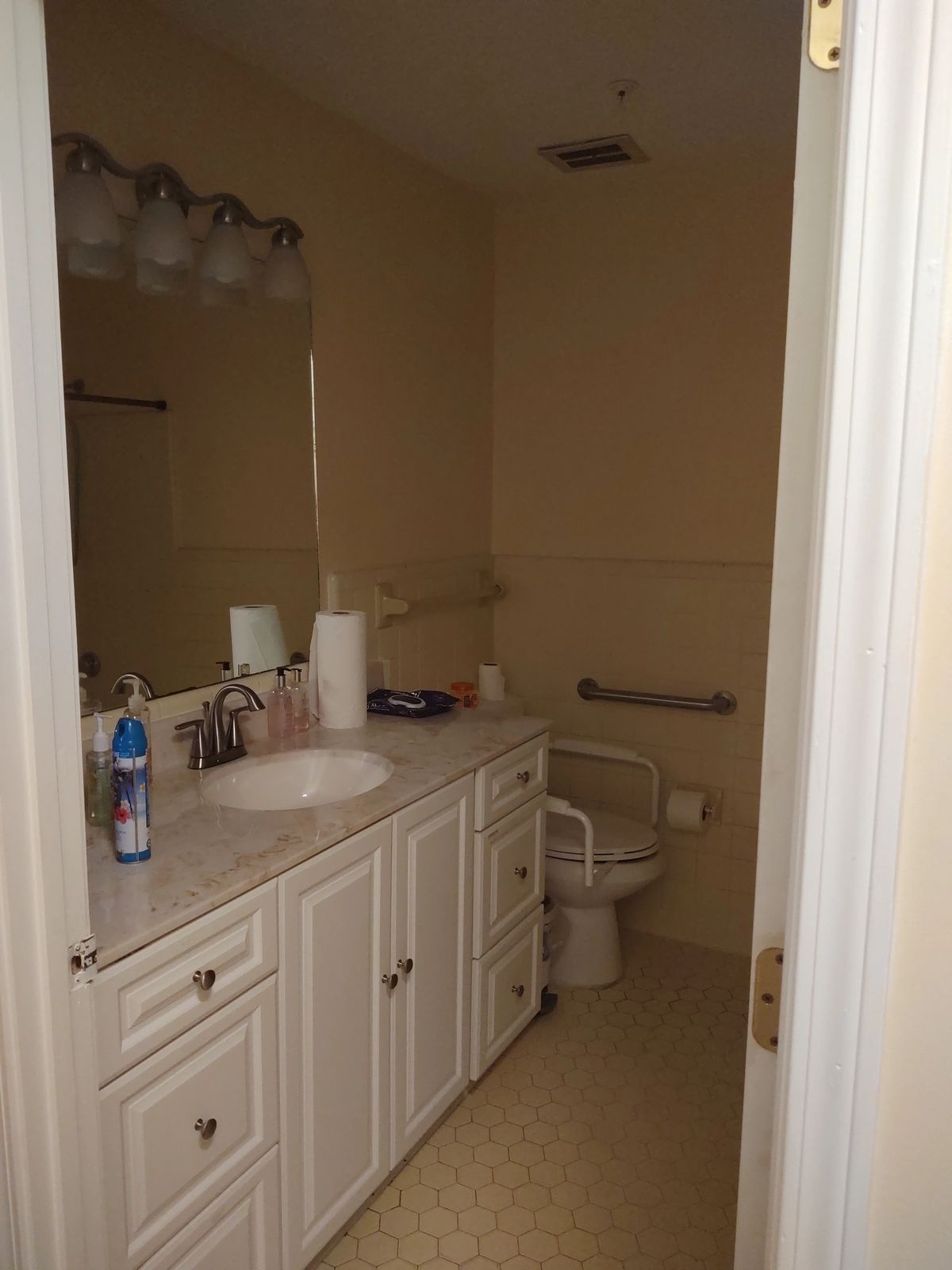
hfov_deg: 51.4
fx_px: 990
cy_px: 635
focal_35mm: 27
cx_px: 476
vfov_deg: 65.3
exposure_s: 1/30
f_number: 1.7
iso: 469
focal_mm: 4.75
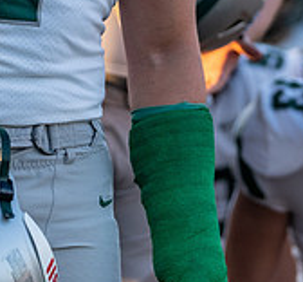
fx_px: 5017
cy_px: -152
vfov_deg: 3.2
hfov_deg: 3.5
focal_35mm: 525
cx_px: -4
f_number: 3.5
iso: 500
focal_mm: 135
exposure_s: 1/1000
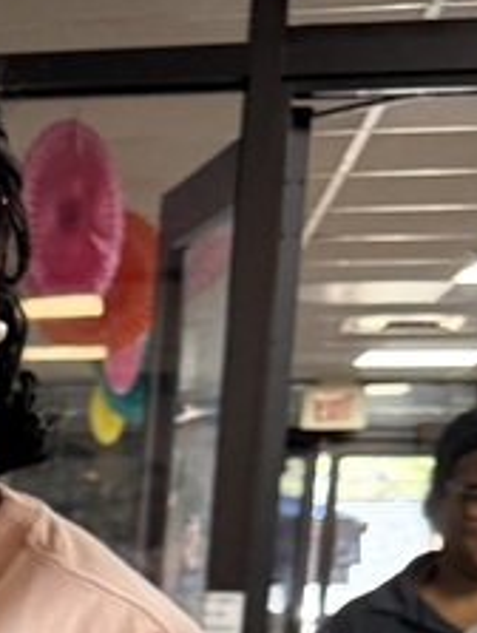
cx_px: -400
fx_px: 2015
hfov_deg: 12.3
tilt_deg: -14.3
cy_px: 1090
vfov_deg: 15.6
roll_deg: +1.6
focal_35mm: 110
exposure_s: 1/60
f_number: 1.78
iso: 250
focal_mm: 6.76
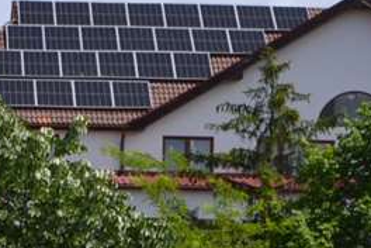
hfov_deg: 7.8
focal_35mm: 256
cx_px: -266
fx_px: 2638
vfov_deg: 5.3
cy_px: 369
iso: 100
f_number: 7.1
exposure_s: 1/200
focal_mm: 30
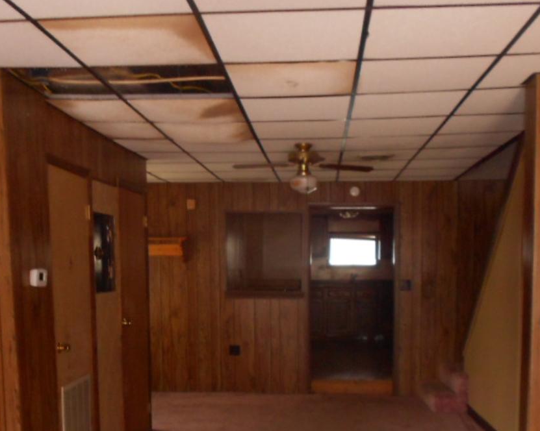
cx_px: 274
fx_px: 703
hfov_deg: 42.0
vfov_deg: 33.3
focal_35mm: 44
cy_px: 336
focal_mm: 4.6
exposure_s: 1/25
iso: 200
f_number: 3.2
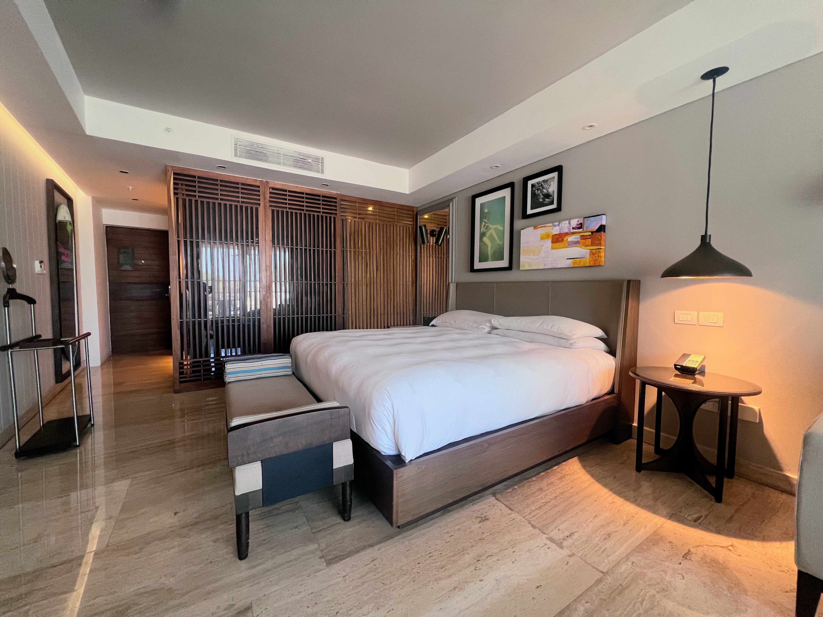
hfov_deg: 106.2
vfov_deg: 89.9
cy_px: 308
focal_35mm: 13
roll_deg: +0.5
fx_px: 309
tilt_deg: -2.8
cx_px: 412
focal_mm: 1.57
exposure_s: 1/60
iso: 320
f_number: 1.8
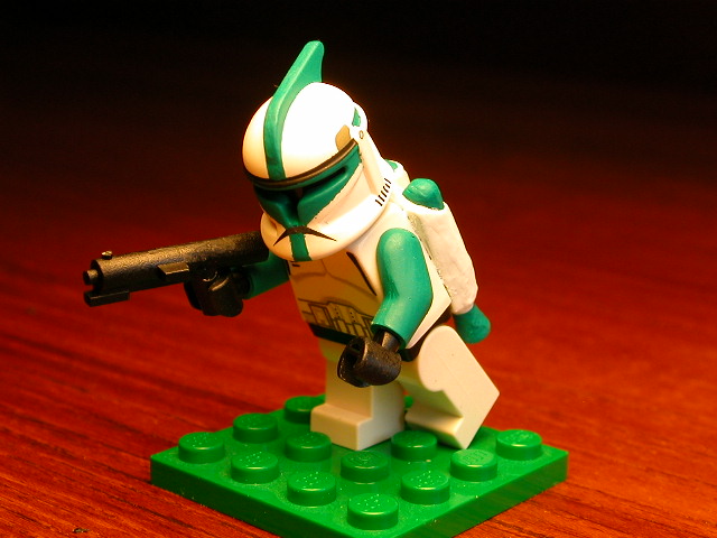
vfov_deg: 20.2
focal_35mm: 73
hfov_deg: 26.7
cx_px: 358
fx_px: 1512
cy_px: 269
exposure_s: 1/83.4
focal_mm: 11.1
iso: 100
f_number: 3.8
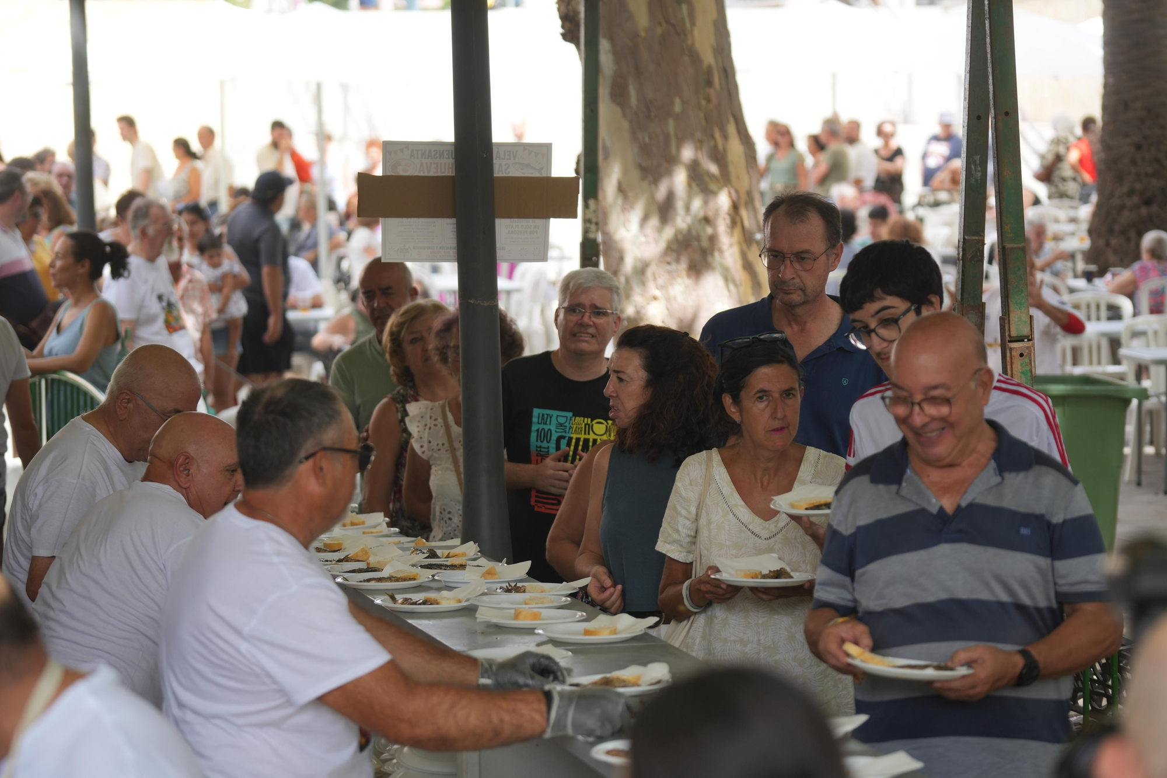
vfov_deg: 12.6
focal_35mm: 109
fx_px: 3533
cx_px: 584
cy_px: 389
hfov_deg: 18.8
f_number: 4
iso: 160
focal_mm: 109
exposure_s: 1/250
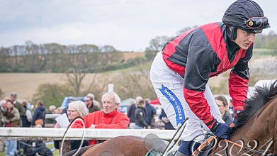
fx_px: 1587
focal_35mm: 216
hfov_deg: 9.9
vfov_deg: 5.6
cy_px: 101
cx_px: 249
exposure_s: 1/1000
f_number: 5
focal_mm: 70
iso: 400
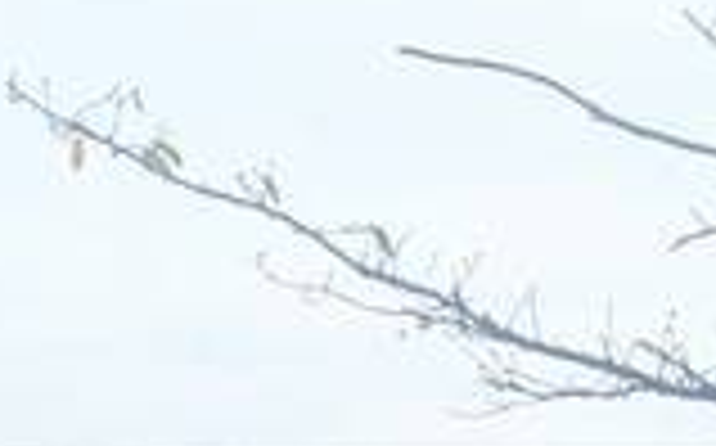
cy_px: 1482
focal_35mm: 362
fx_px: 7056
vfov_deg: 3.5
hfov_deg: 5.8
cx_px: 725
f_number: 4
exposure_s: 1/100
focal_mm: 17.06
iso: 125
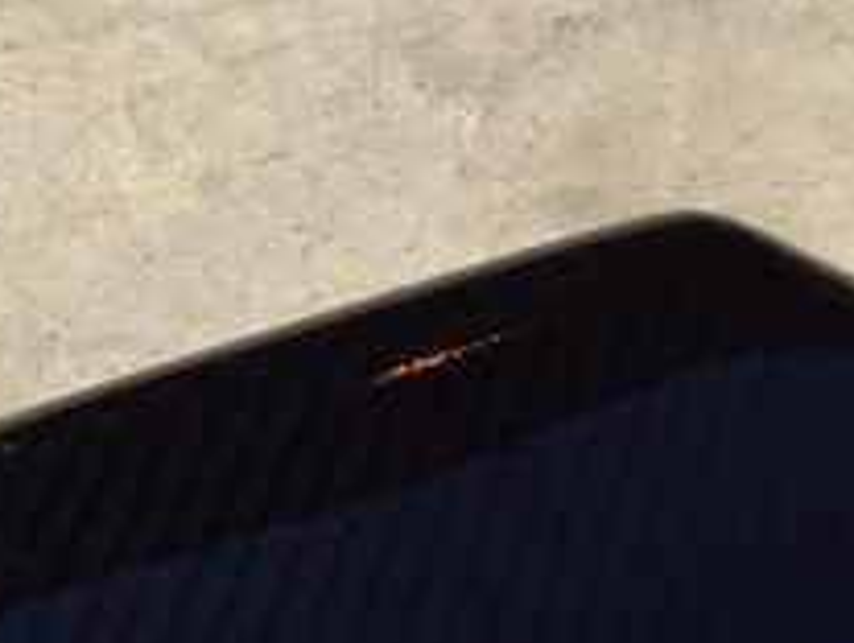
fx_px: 3336
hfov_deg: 14.1
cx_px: 1060
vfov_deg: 11.0
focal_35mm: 135
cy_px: 495
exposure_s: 1/250
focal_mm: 6.3
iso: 80
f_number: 7
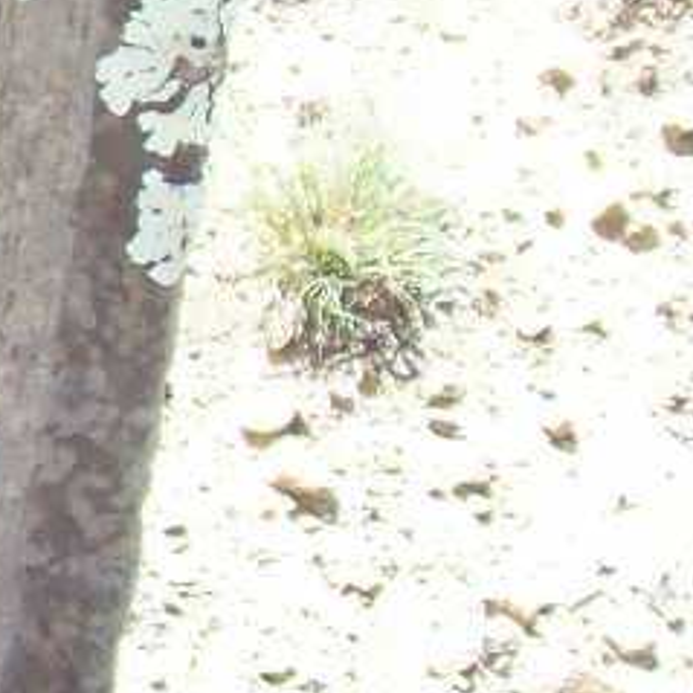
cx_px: -855
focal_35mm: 200
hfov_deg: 8.2
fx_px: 4530
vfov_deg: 8.7
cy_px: 122
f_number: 3
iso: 80
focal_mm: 7.6
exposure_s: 1/289
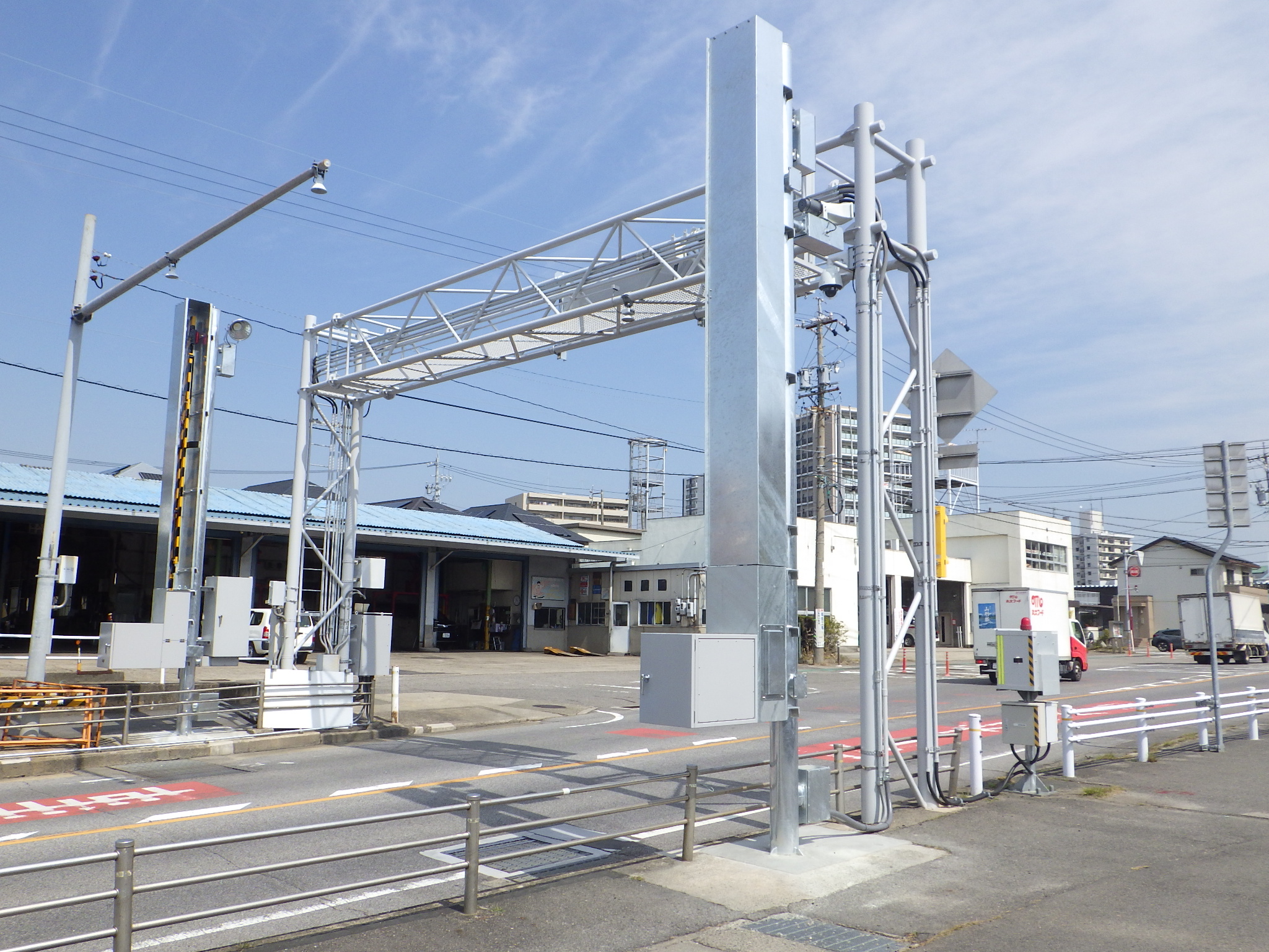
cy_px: 476
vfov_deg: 49.7
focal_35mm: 28
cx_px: 634
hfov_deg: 63.4
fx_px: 1026
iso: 125
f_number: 4.2
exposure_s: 1/1000
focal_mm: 5
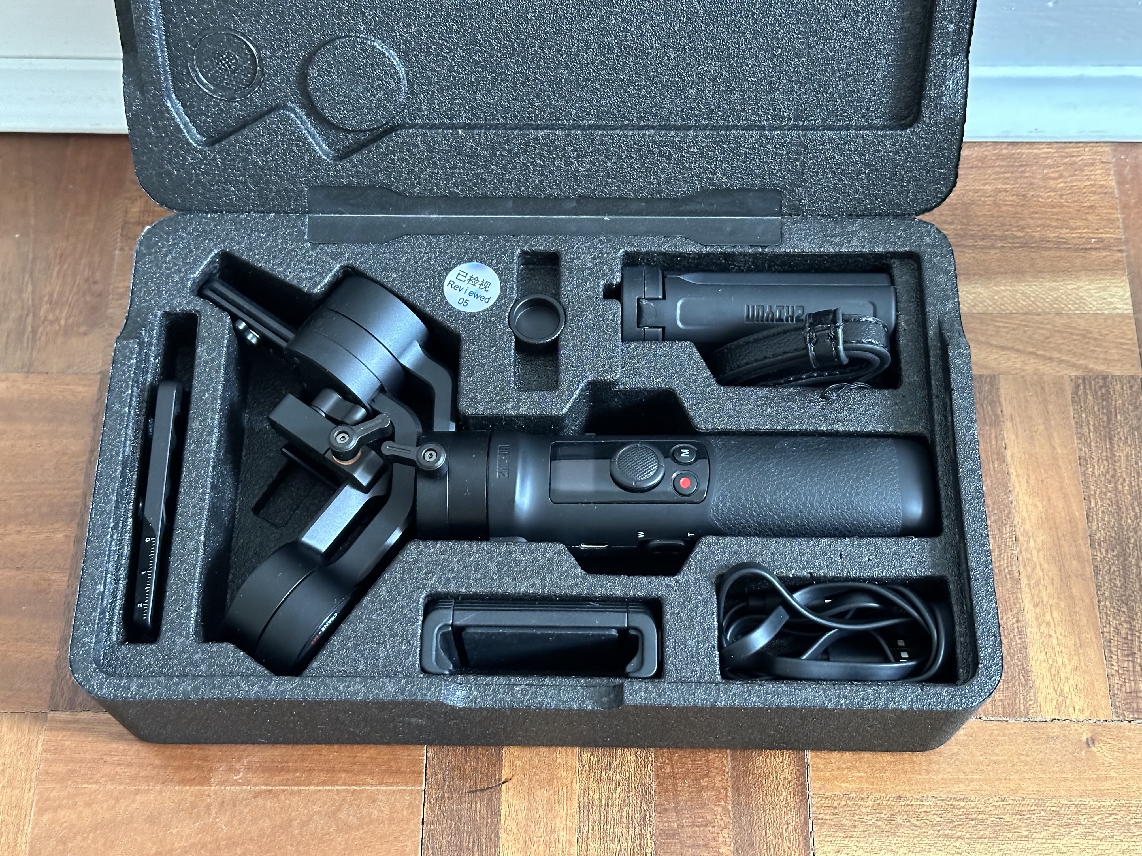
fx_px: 1584
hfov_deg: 39.7
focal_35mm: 48
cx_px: 571
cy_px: 428
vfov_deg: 30.3
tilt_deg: -65.6
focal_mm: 6.86
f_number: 1.78
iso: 640
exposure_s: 1/30
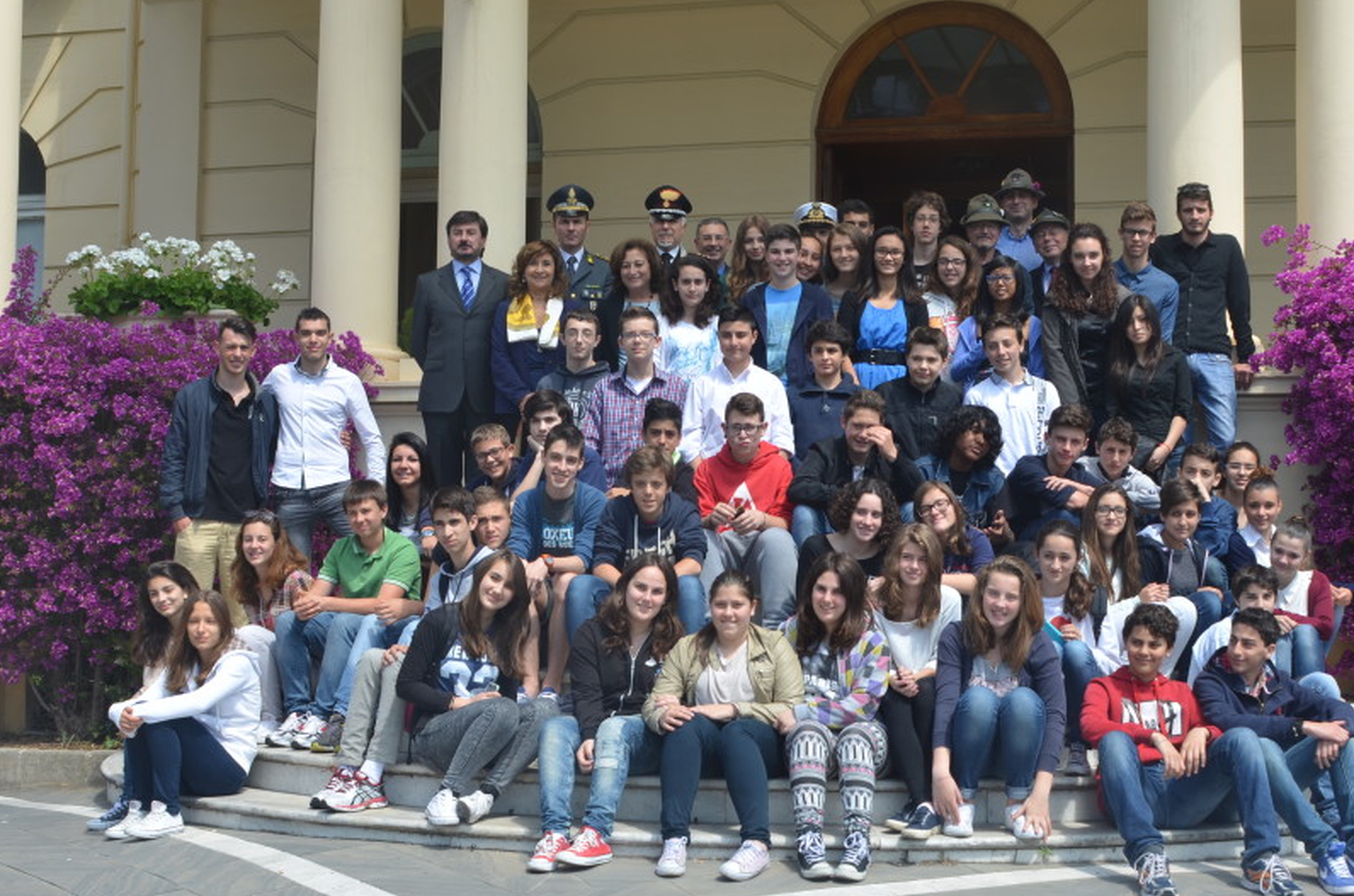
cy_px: 474
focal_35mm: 54
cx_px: 754
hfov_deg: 36.9
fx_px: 2027
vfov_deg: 24.9
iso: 100
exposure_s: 1/200
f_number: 7.1
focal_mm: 28
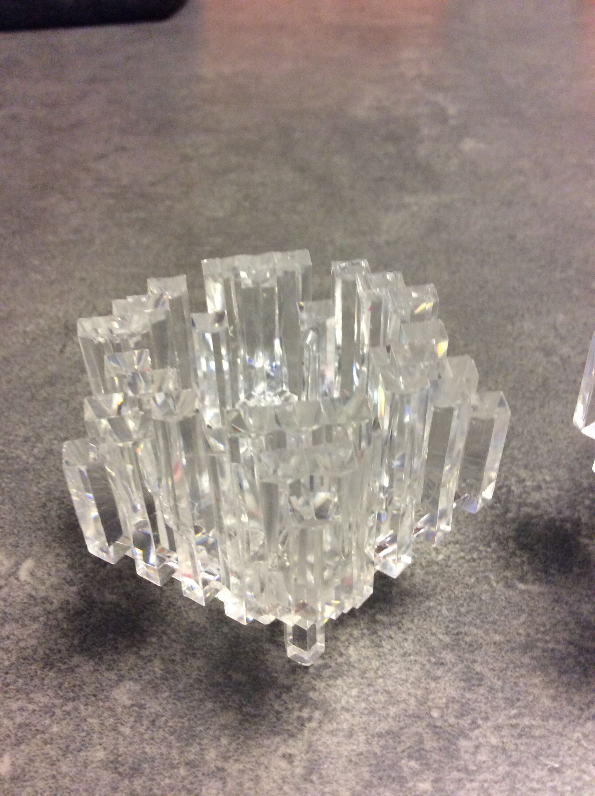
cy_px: 398
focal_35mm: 32
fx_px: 735
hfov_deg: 44.1
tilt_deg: -37.4
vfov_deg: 56.9
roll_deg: +1.4
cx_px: 298
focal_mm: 3.3
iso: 160
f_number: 2.4
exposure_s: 1/25
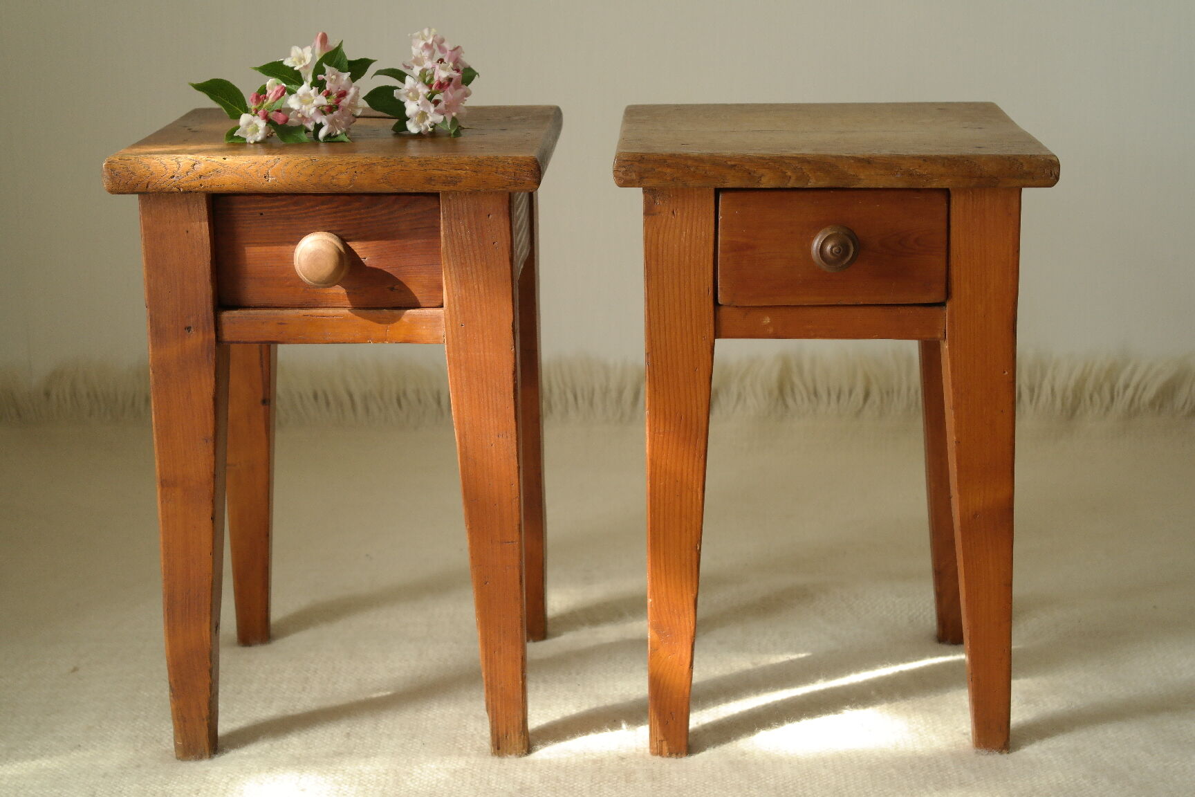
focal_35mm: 69
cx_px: 598
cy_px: 398
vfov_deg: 19.7
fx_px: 2290
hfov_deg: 29.2
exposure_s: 1/30
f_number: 5.6
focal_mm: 45
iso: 800
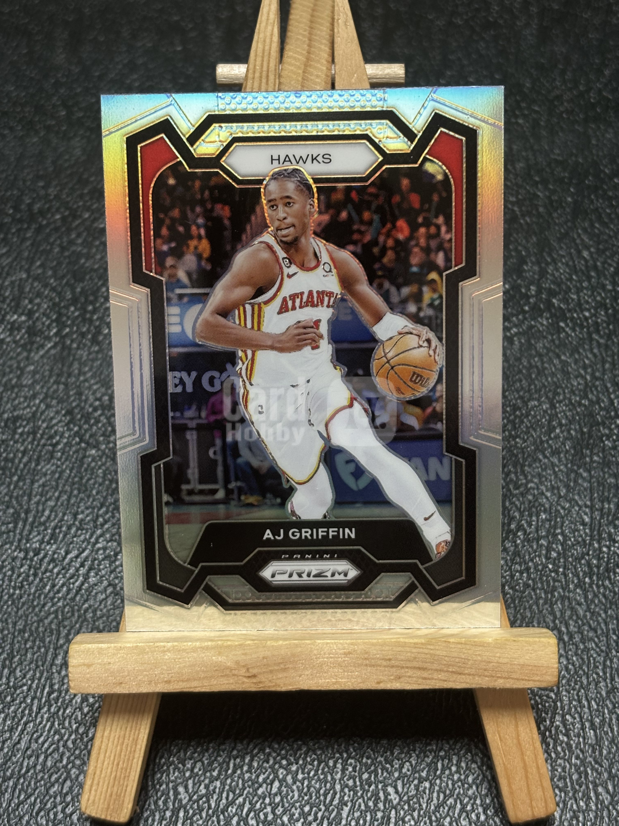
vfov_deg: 36.8
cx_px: 310
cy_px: 413
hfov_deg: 28.0
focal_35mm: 52
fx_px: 1240
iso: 200
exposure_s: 1/33
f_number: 1.6
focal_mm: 5.96
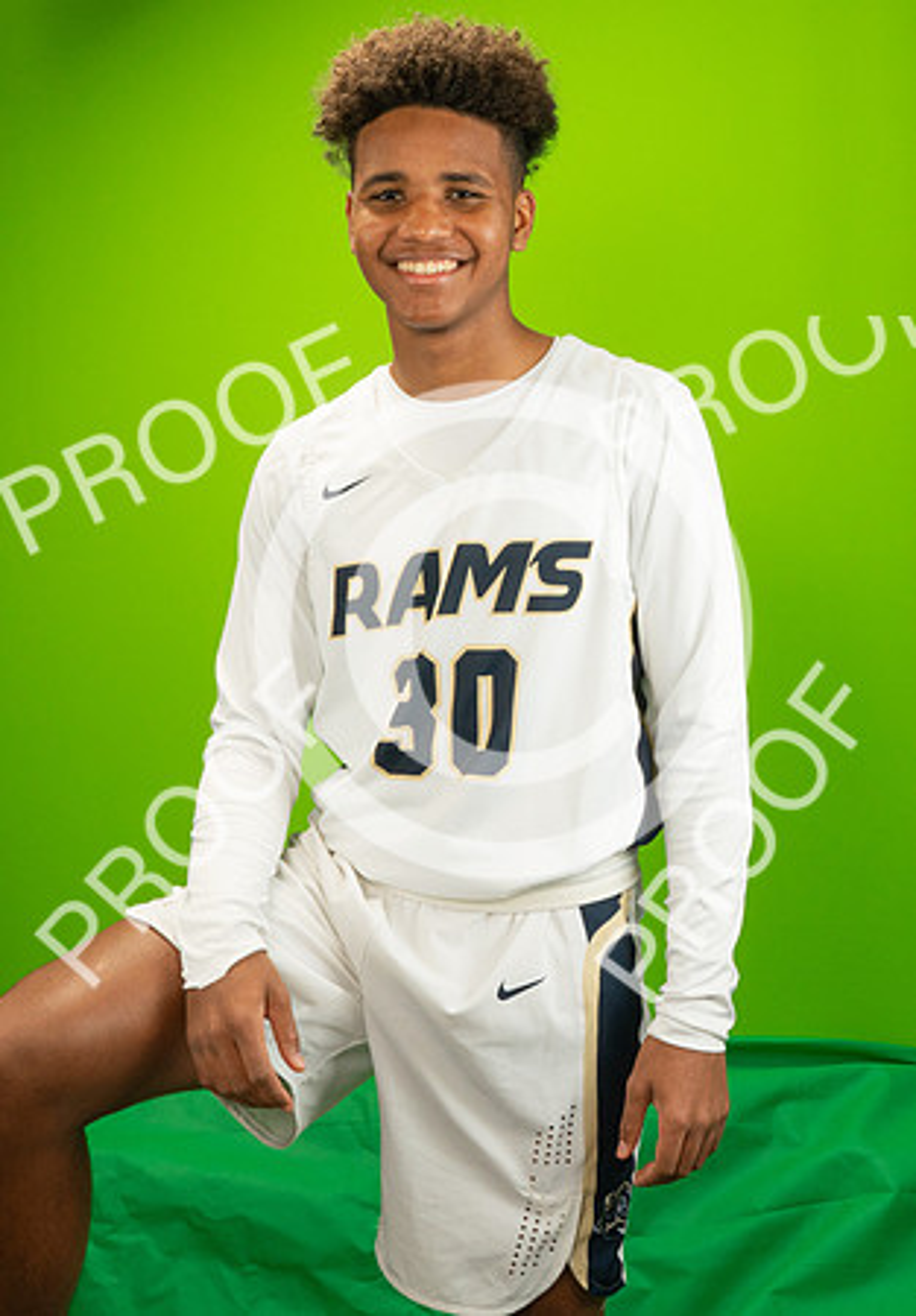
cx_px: 468
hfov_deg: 24.9
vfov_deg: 35.1
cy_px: 578
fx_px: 2077
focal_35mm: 56
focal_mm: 28
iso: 800
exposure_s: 1/60
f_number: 20
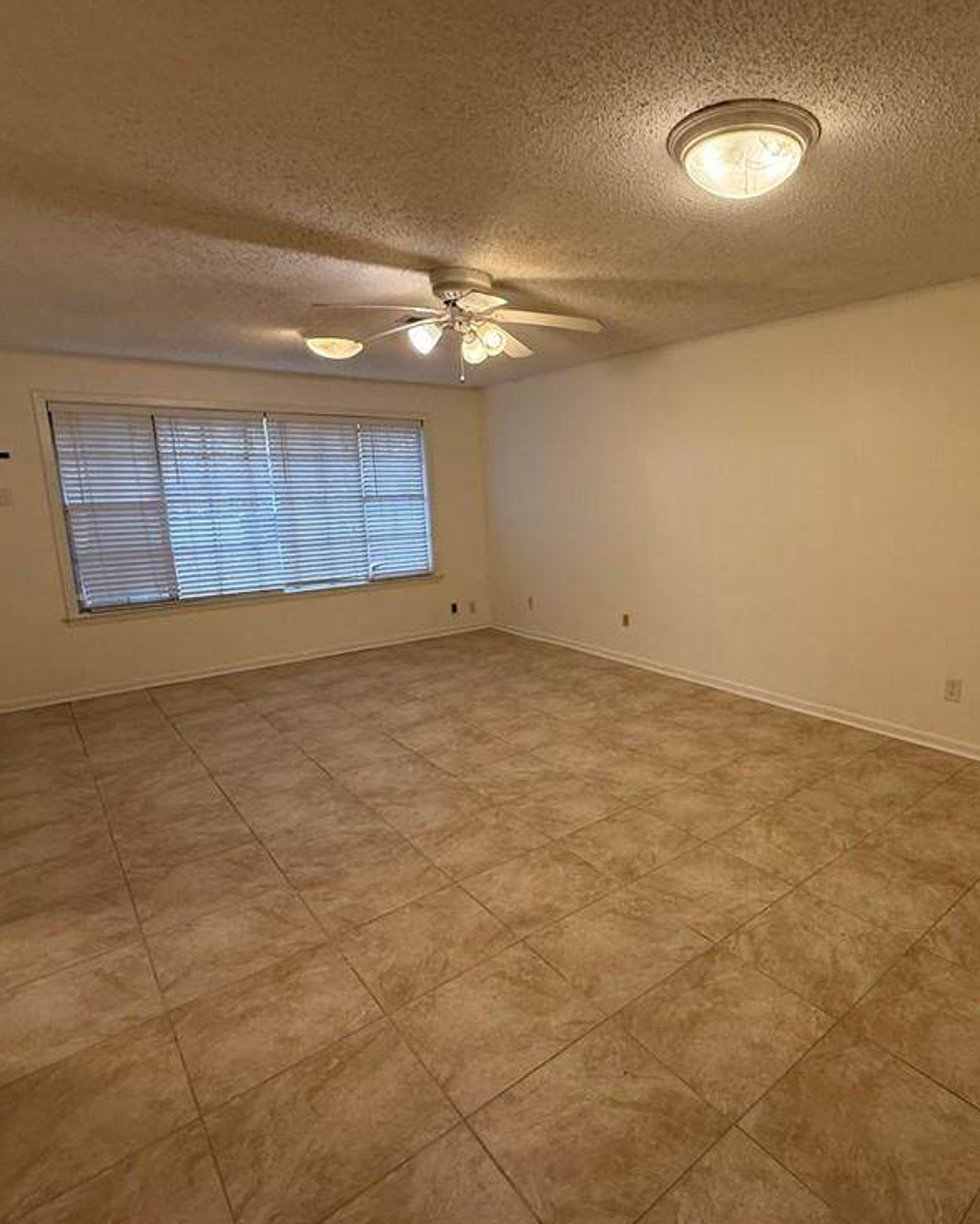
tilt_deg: -9.7
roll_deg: +1.1
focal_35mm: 19
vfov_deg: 83.3
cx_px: 651
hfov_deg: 68.9
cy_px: 597
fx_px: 689
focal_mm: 2.22
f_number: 2.2
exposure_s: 1/120
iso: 320
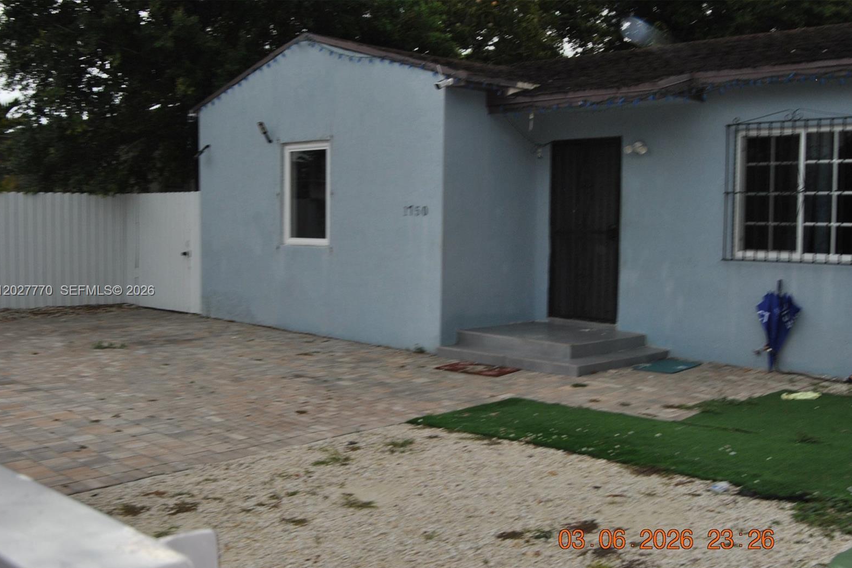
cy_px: 291
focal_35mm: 40
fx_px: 946
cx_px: 421
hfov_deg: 48.5
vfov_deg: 33.4
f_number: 4
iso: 200
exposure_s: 1/60
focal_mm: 26
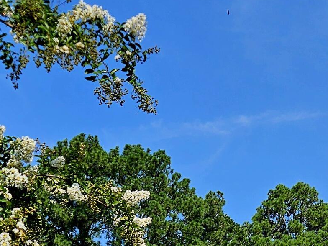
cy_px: 385
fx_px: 834
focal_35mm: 88
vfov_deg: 15.3
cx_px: 164
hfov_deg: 22.3
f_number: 1.8
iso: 25
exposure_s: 1/2500
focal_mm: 5.4
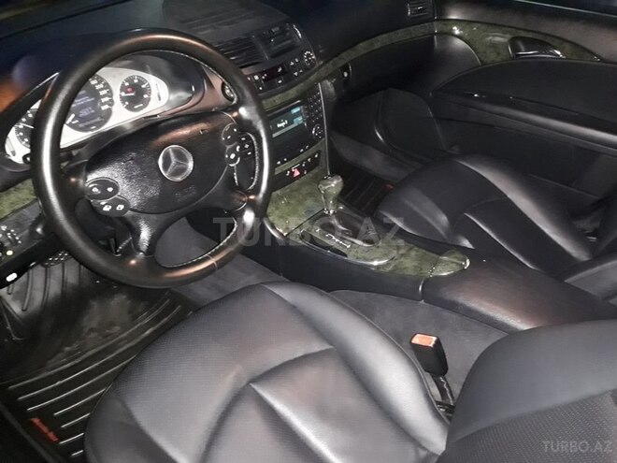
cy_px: 232
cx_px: 308
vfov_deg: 51.4
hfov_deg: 65.3
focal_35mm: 27
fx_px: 481
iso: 800
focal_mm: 3.71
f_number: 1.7
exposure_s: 1/17
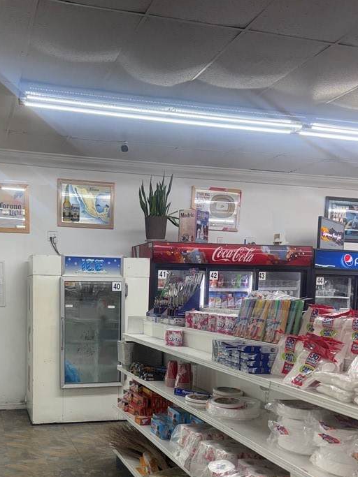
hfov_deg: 38.9
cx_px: 106
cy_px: 342
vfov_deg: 49.8
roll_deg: -1.1
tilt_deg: -3.7
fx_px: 497
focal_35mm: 36
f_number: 1.78
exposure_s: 1/228
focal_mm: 6.76
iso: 160
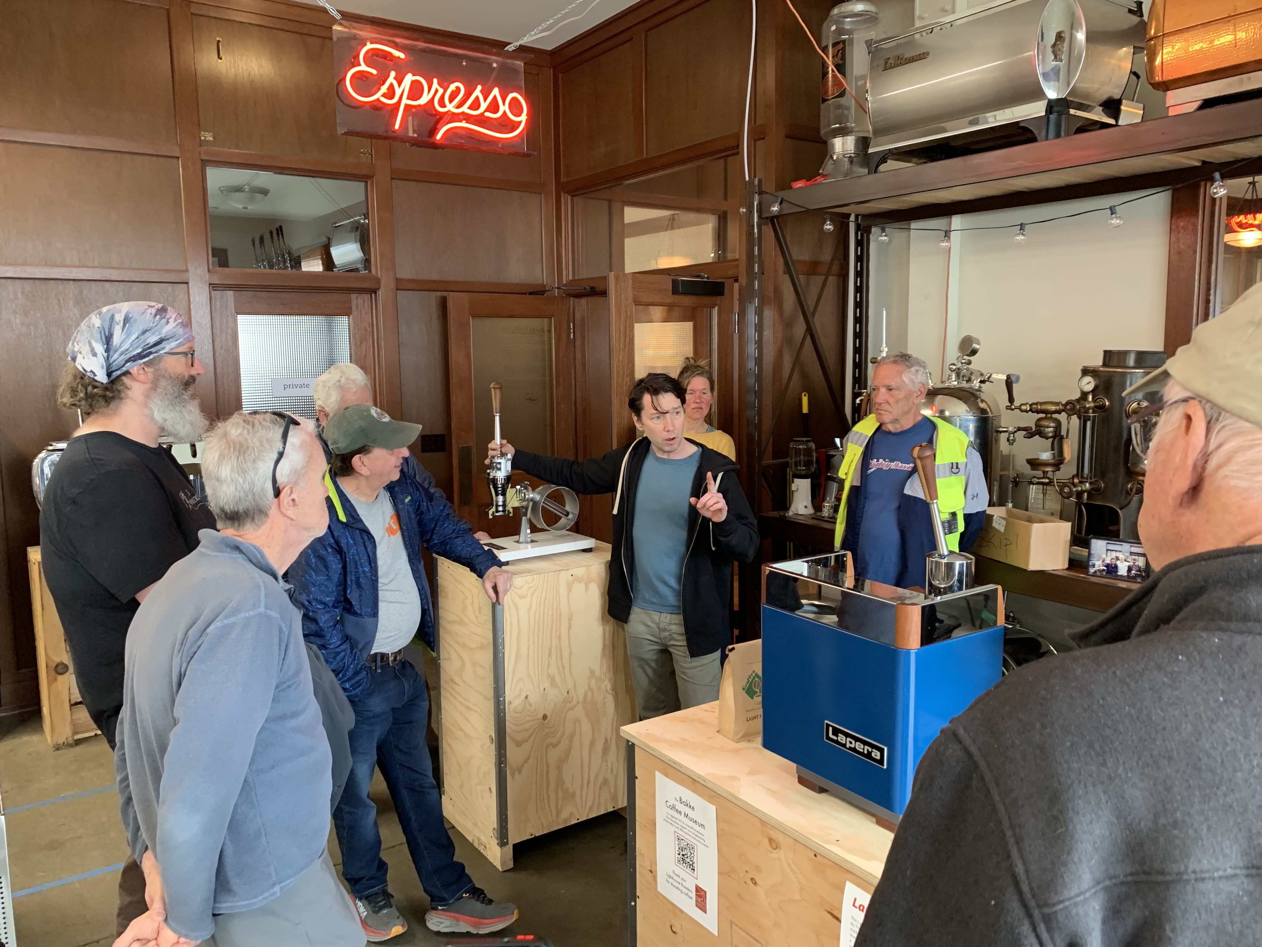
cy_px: 474
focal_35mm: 26
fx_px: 948
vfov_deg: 53.1
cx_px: 631
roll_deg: +1.4
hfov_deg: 67.3
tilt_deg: -4.9
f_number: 1.8
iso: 200
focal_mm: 4.25
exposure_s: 1/60
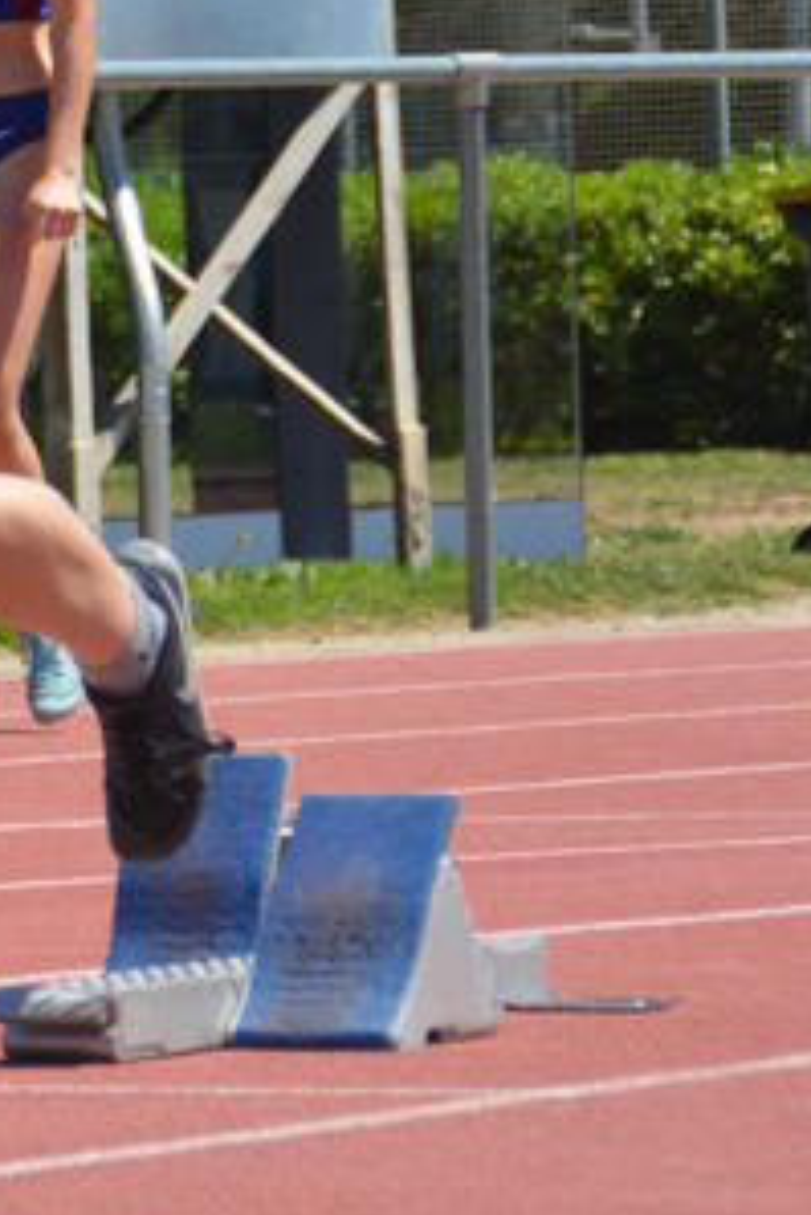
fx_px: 14985
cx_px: -734
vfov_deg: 4.6
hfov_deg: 3.1
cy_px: 94
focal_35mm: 444
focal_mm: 98
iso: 400
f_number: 6.3
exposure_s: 1/1600
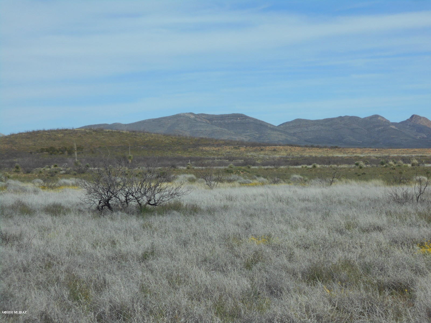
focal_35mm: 98
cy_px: 162
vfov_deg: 15.1
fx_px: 1220
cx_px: 216
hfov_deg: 20.0
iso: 80
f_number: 5.5
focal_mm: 17.6
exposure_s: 1/800
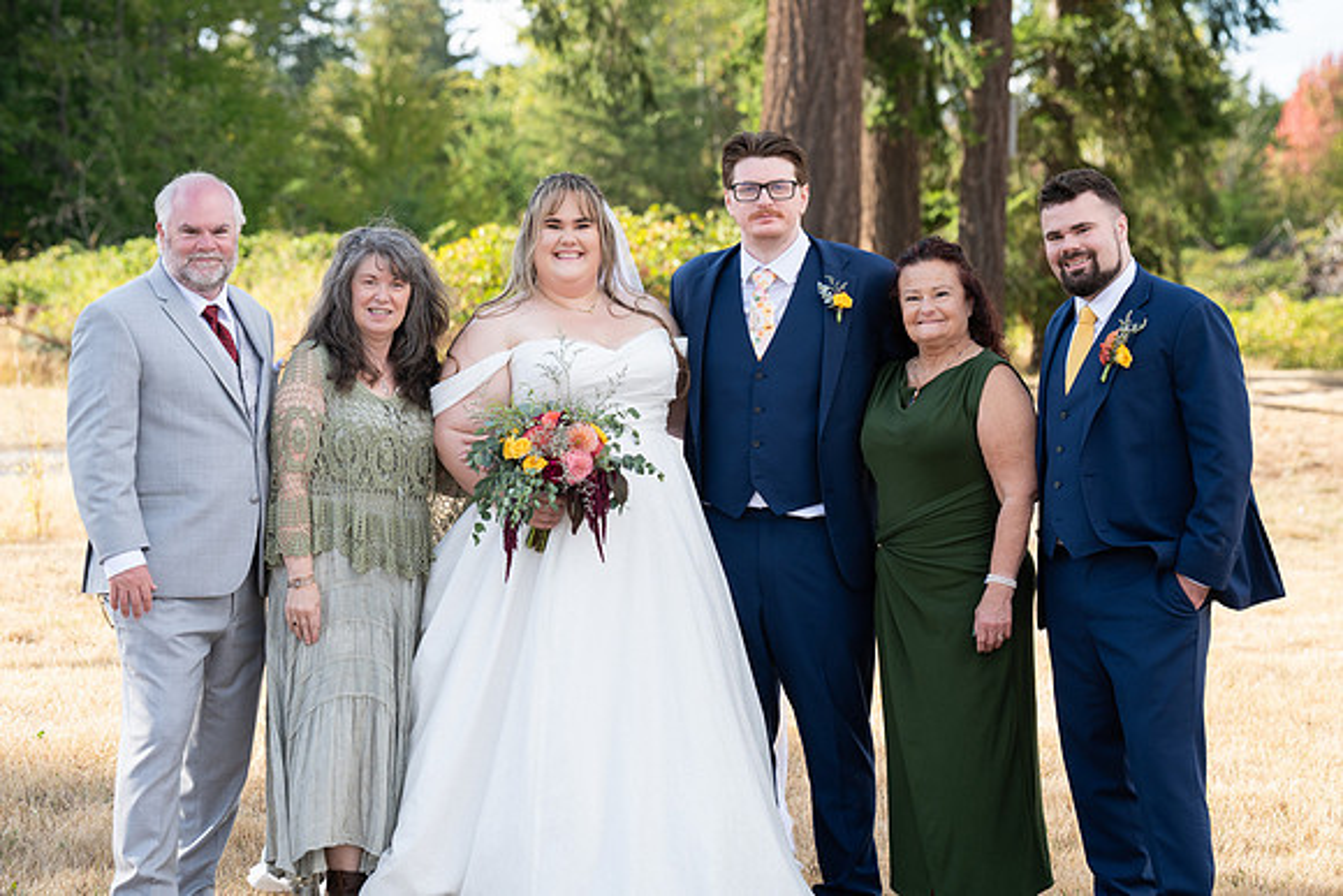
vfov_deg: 12.9
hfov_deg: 19.2
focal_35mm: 106
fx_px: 3963
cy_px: 420
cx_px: 696
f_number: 5
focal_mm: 100
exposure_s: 1/320
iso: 250
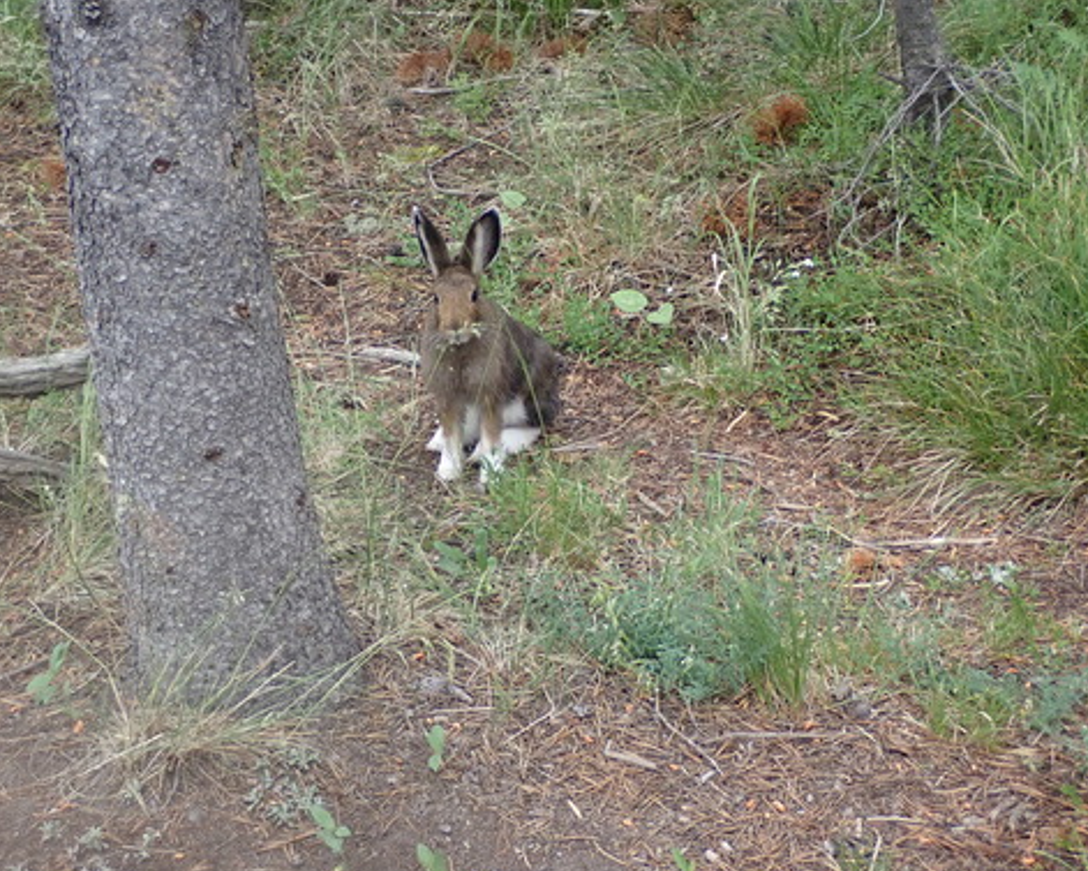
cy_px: 446
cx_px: 490
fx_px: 2319
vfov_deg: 21.3
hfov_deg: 26.4
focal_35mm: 72
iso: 320
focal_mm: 11.09
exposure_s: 1/60
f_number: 3.6
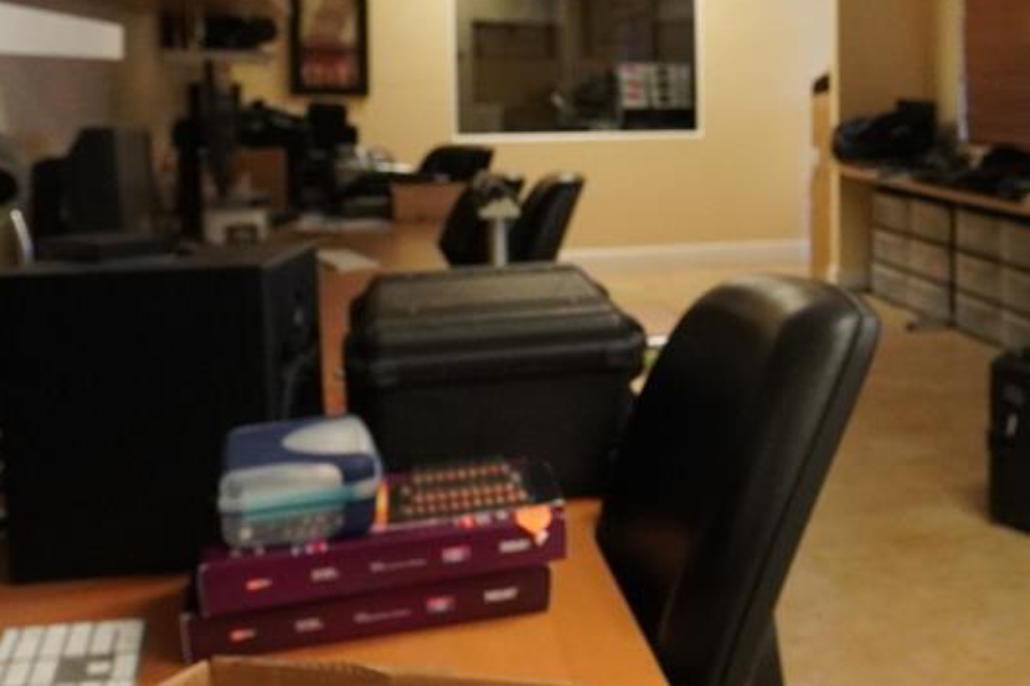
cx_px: 1045
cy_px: 182
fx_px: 1416
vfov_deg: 26.9
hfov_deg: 35.8
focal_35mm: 50
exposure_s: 1/160
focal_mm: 11
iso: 1600
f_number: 4
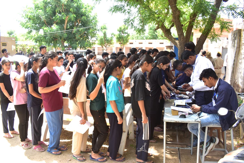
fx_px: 183
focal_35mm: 27
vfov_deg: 47.9
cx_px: 122
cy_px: 82
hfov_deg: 67.4
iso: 400
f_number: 7.1
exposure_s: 1/160
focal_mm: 18
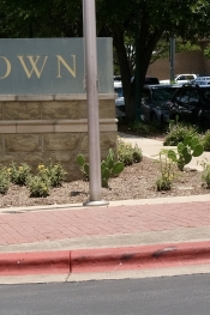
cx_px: -38
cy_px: -43
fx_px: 1034
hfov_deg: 11.4
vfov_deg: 16.7
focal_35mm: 118
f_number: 5
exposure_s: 1/1300
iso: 160
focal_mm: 20.5
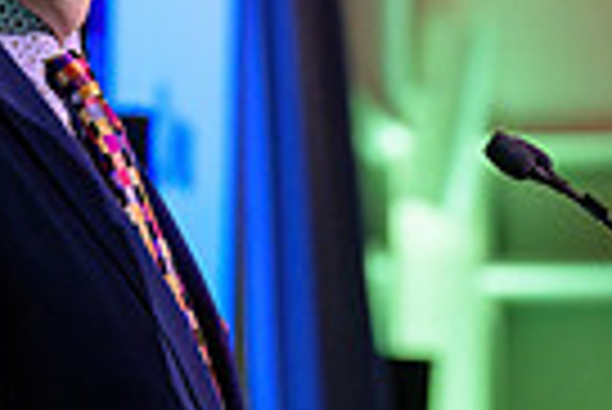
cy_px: 180
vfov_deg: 4.4
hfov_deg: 6.6
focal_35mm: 311
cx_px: 578
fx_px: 5293
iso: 800
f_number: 2.8
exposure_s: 1/100
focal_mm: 70
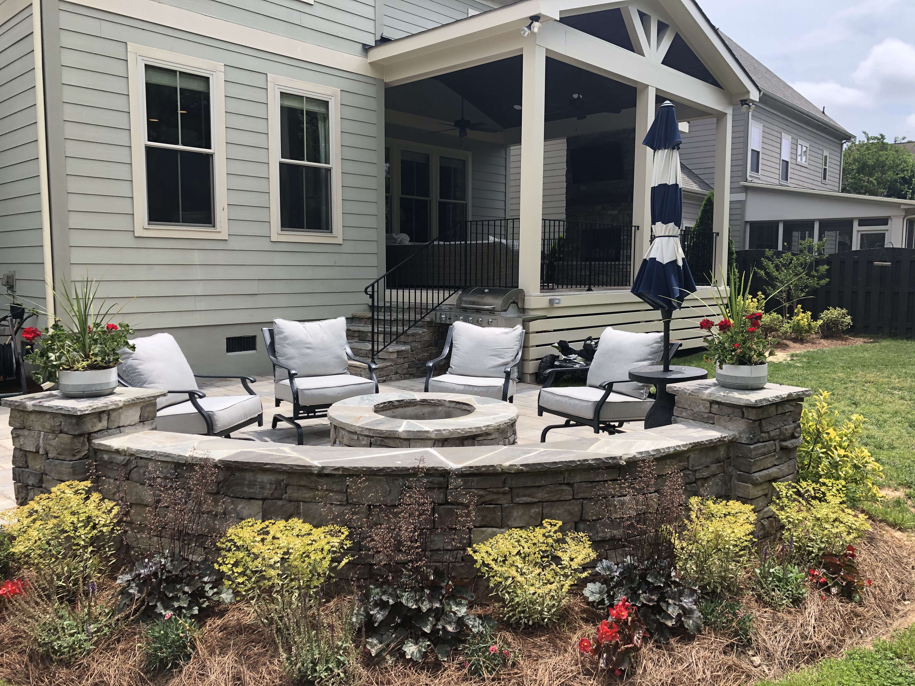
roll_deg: -0.5
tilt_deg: -4.9
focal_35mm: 28
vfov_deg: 49.7
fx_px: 740
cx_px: 458
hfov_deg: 63.4
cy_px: 343
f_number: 1.8
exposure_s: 1/1499
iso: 20
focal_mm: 3.99
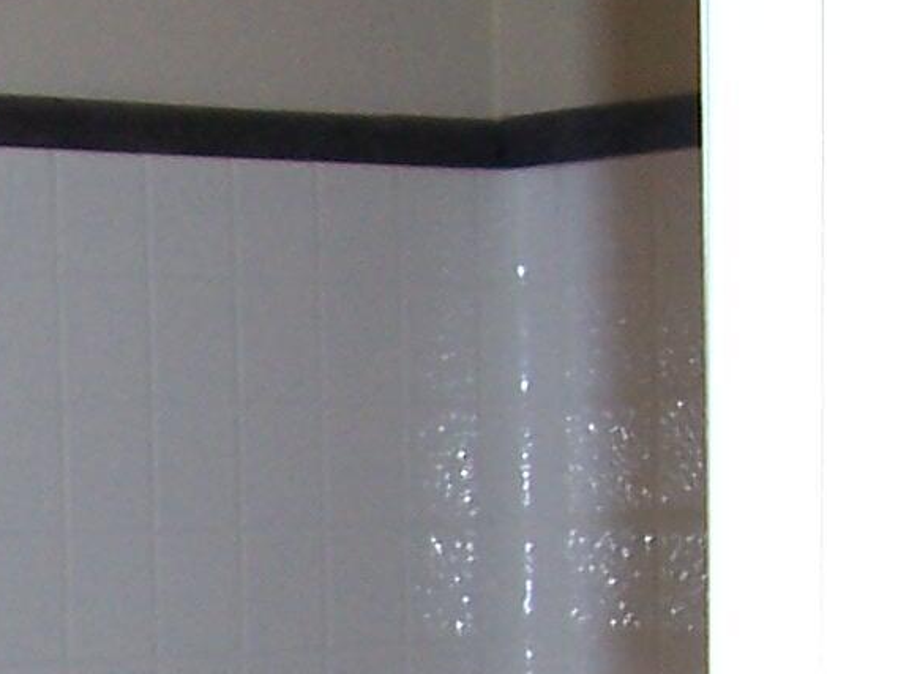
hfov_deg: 11.5
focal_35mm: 153
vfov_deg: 9.3
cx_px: -928
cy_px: 1192
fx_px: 3970
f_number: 2.7
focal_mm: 5.6
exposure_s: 1/60
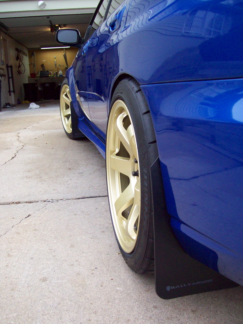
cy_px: 162
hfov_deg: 39.7
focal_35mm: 36
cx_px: 122
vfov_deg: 51.4
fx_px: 337
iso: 200
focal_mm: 6
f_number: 2.7
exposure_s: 1/81.5
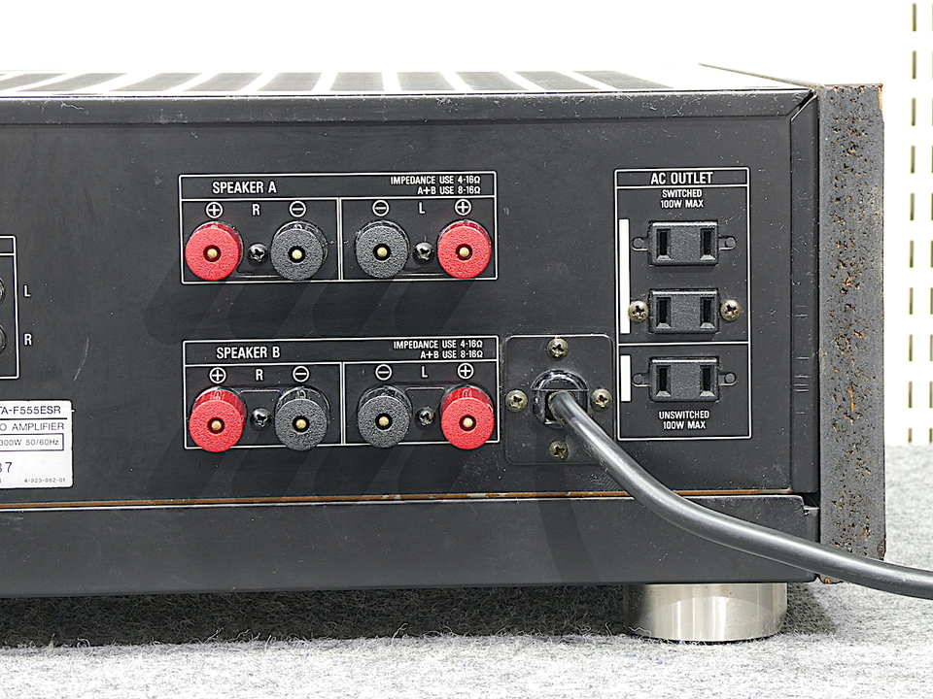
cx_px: 466
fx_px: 3342
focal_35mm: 124
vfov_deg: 12.0
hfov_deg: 15.9
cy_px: 350
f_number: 6.3
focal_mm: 22.3
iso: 100
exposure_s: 2.5
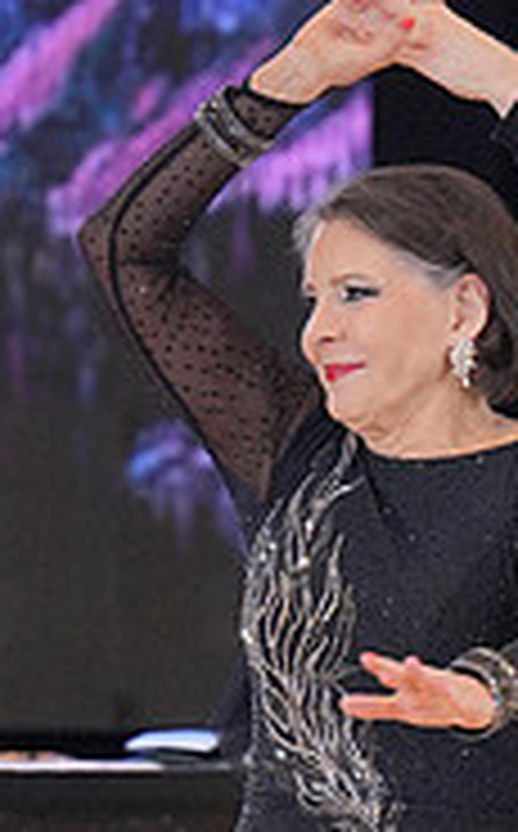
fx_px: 11542
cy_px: 967
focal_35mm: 509
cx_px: 669
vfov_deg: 4.1
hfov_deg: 2.6
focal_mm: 106
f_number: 3.5
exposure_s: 1/500
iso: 2500
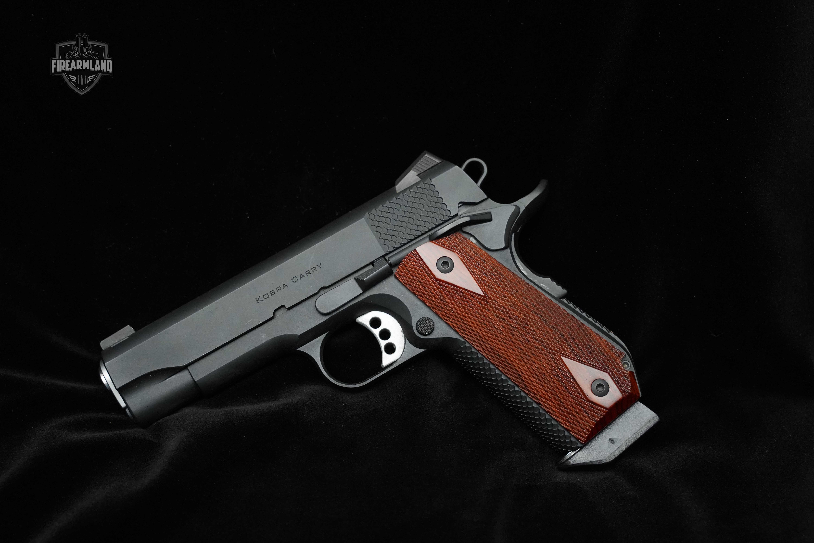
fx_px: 904
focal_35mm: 40
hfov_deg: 48.5
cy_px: 272
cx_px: 407
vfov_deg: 33.4
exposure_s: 1/160
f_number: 6.3
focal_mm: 40
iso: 8000
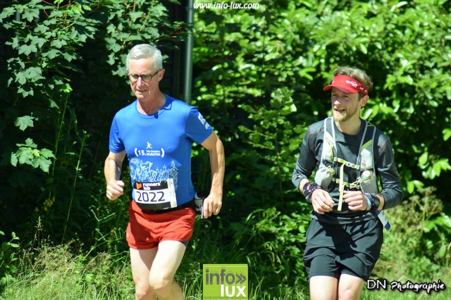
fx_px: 3758
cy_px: 150
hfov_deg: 6.9
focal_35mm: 300
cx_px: 226
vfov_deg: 4.6
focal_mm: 200
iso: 400
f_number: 4.8
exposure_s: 1/1250
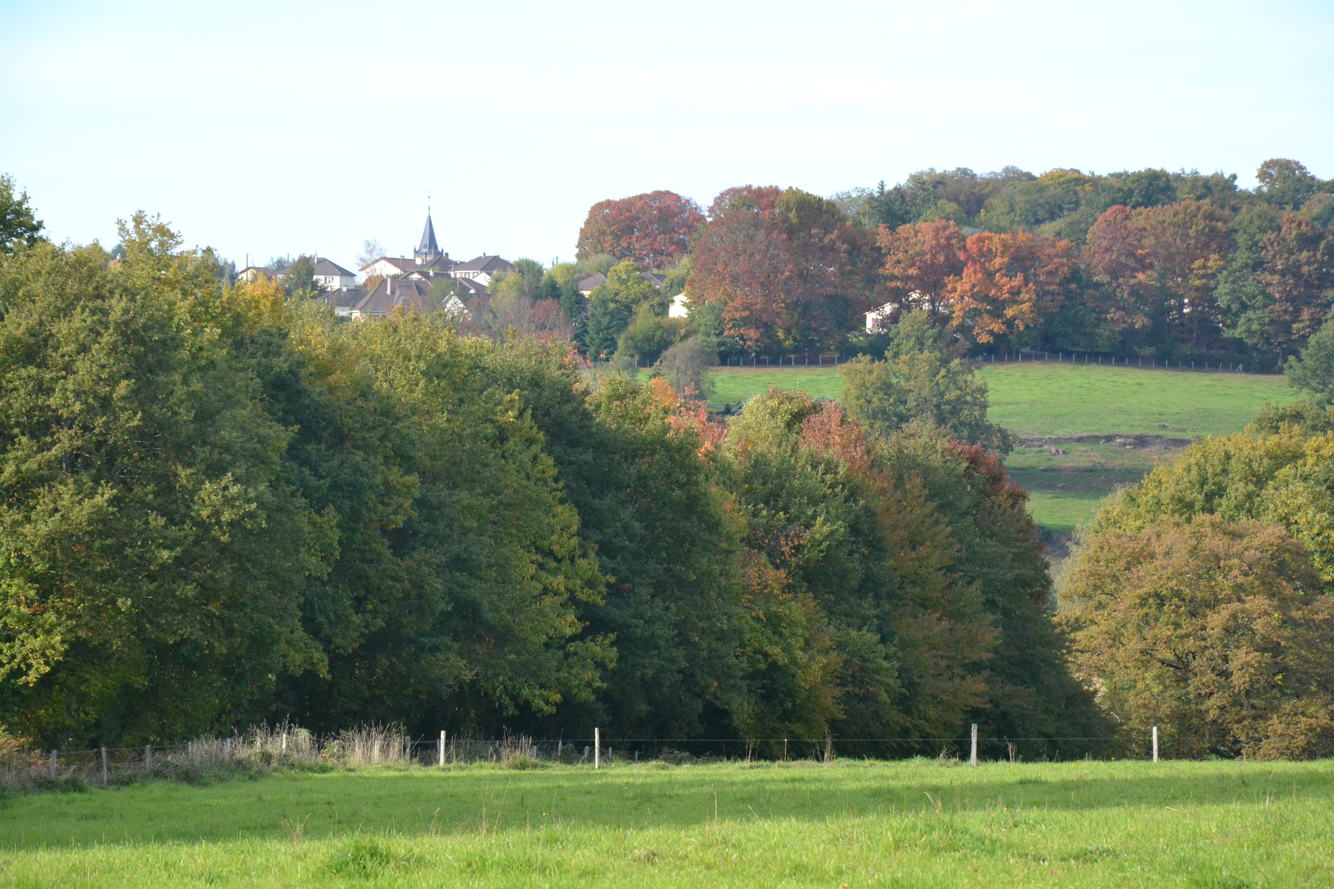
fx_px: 5836
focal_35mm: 158
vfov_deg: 8.7
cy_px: 444
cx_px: 667
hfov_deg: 13.0
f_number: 8
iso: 1600
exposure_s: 1/1000
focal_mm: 105
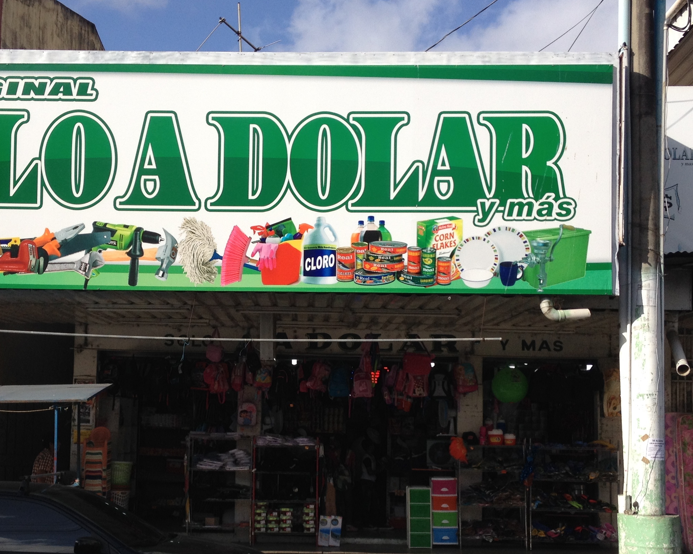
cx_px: 285
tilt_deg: +1.1
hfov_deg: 34.1
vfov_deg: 27.5
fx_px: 1128
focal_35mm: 55
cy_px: 349
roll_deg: -0.8
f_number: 2.4
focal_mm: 4.28
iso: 50
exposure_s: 1/1905
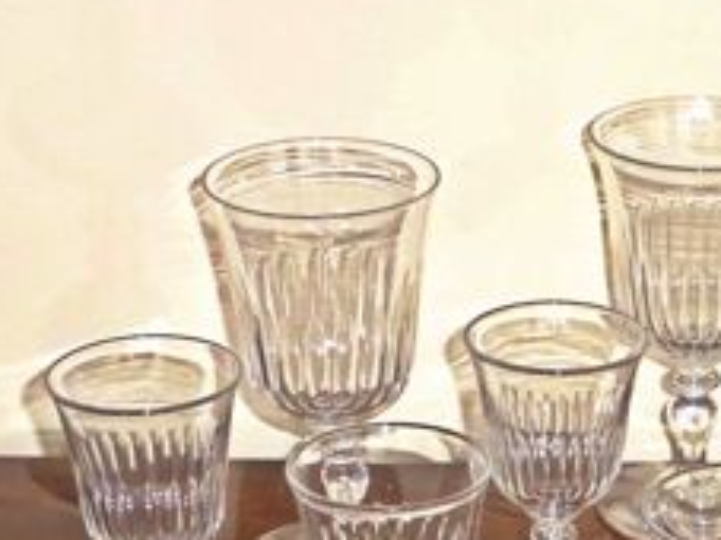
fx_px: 2248
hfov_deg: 17.8
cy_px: 429
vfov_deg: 13.6
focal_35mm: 108
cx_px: 692
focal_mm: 9
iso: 800
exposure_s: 1/60
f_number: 4.4
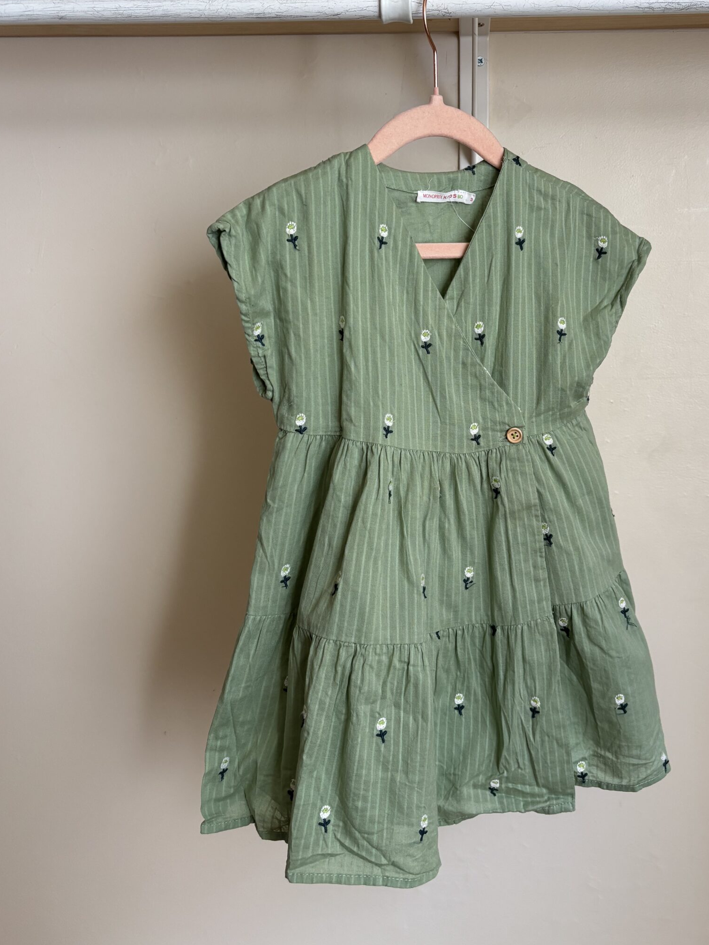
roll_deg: -0.1
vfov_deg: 54.9
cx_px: 425
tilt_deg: -5.9
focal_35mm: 33
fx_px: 901
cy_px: 372
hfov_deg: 42.7
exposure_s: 1/121
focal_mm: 5.96
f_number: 1.6
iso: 125
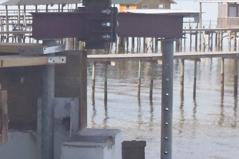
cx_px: -11
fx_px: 930
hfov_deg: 14.4
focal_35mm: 140
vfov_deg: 9.8
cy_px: 104
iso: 200
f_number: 13
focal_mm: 6.45
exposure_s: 1/80
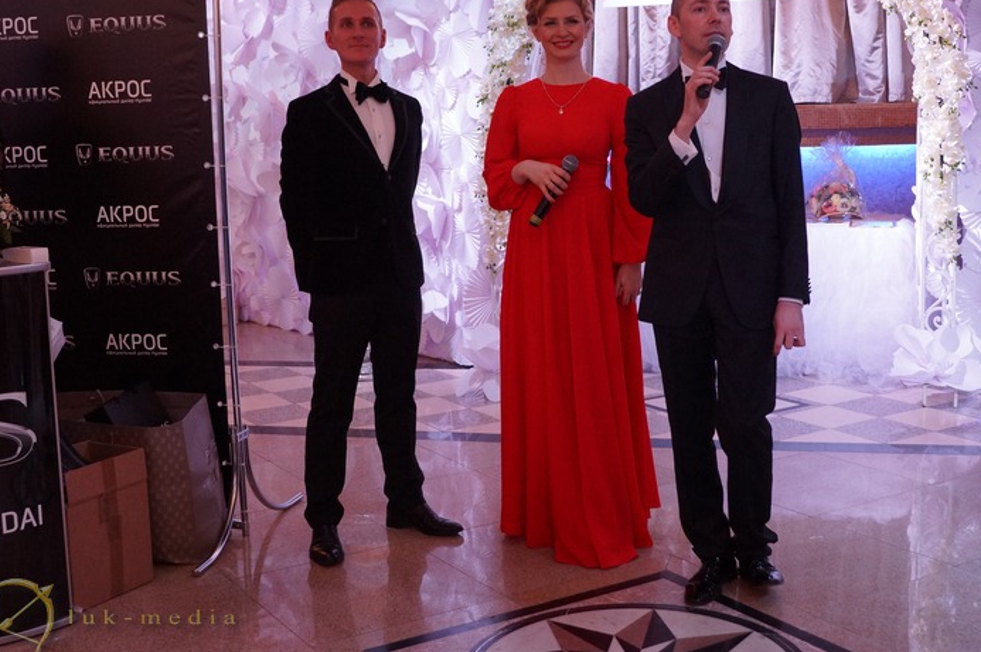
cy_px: 289
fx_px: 1225
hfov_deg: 43.6
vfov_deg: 29.8
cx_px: 537
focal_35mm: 45
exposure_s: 1/60
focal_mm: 26
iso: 640
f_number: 4.5
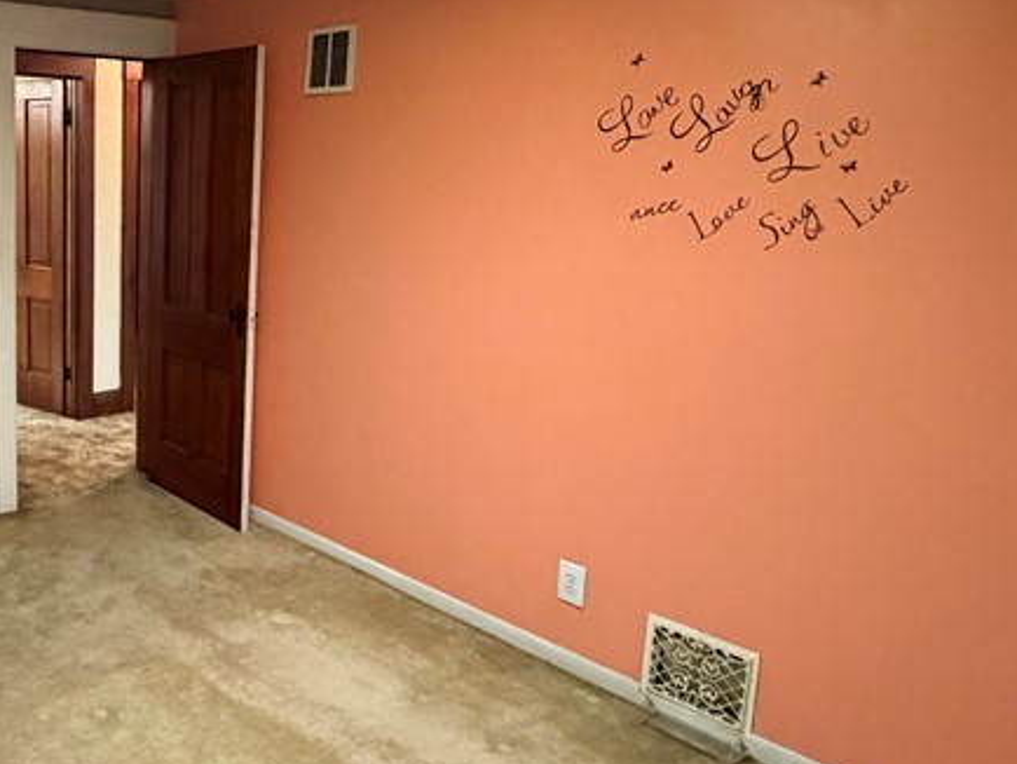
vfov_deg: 42.8
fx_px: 970
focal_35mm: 33
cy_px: 309
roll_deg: -0.5
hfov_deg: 50.5
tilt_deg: -9.1
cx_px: 145
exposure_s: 1/60
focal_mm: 2.22
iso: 1000
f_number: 2.2
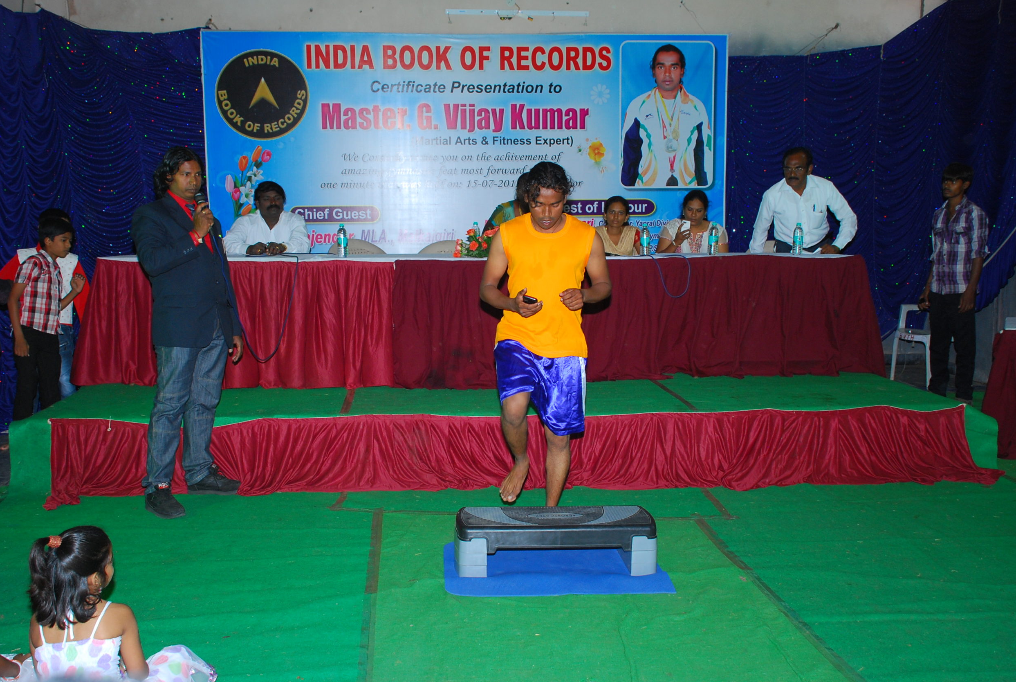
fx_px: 961
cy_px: 342
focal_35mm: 34
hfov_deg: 55.7
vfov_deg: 39.0
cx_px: 500
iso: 320
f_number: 5
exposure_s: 1/125
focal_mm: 22
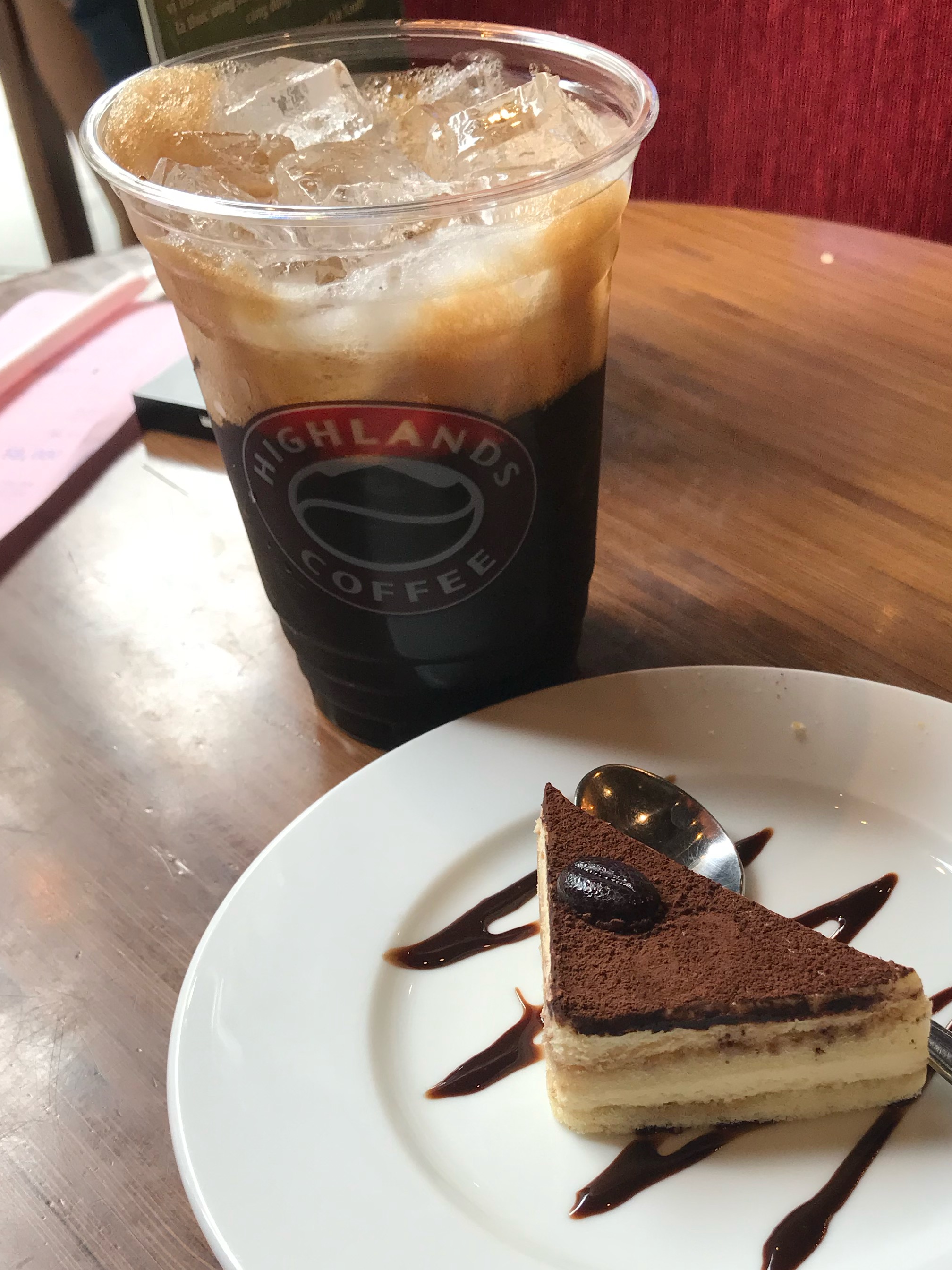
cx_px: 642
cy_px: 908
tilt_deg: -43.5
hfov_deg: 34.0
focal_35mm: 42
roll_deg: +1.4
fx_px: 1540
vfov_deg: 43.7
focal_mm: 3.99
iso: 32
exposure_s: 1/100
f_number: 1.8
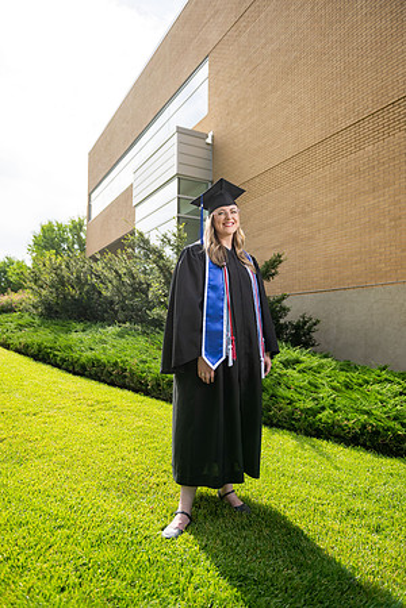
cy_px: 304
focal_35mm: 24
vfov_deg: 73.7
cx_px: 203
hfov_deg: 53.1
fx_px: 406
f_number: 2.8
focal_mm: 24
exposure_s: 1/1600
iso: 100
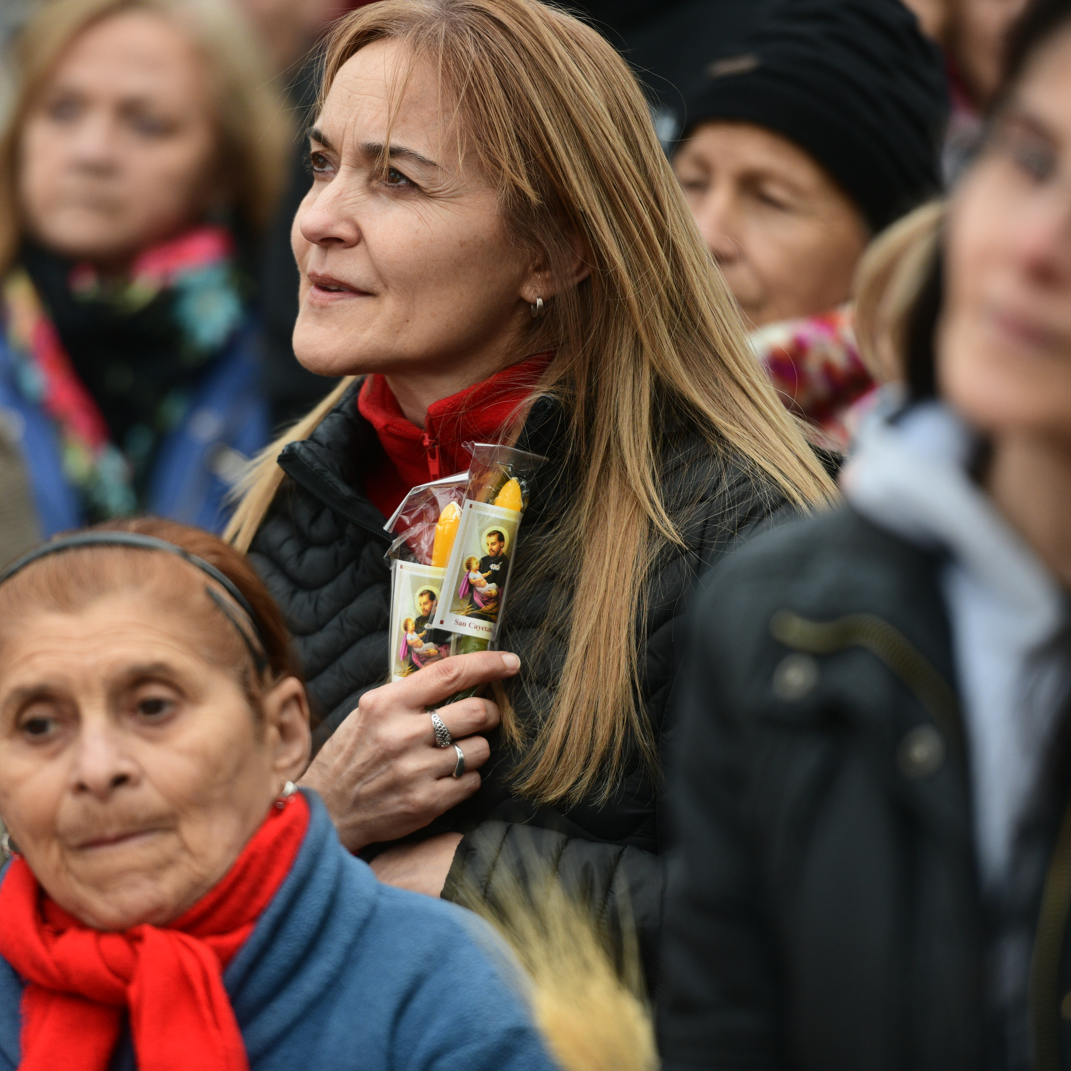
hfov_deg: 6.8
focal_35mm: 256
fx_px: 8961
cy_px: 535
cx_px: 507
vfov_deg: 6.8
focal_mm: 200
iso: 800
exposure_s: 1/800
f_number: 2.8
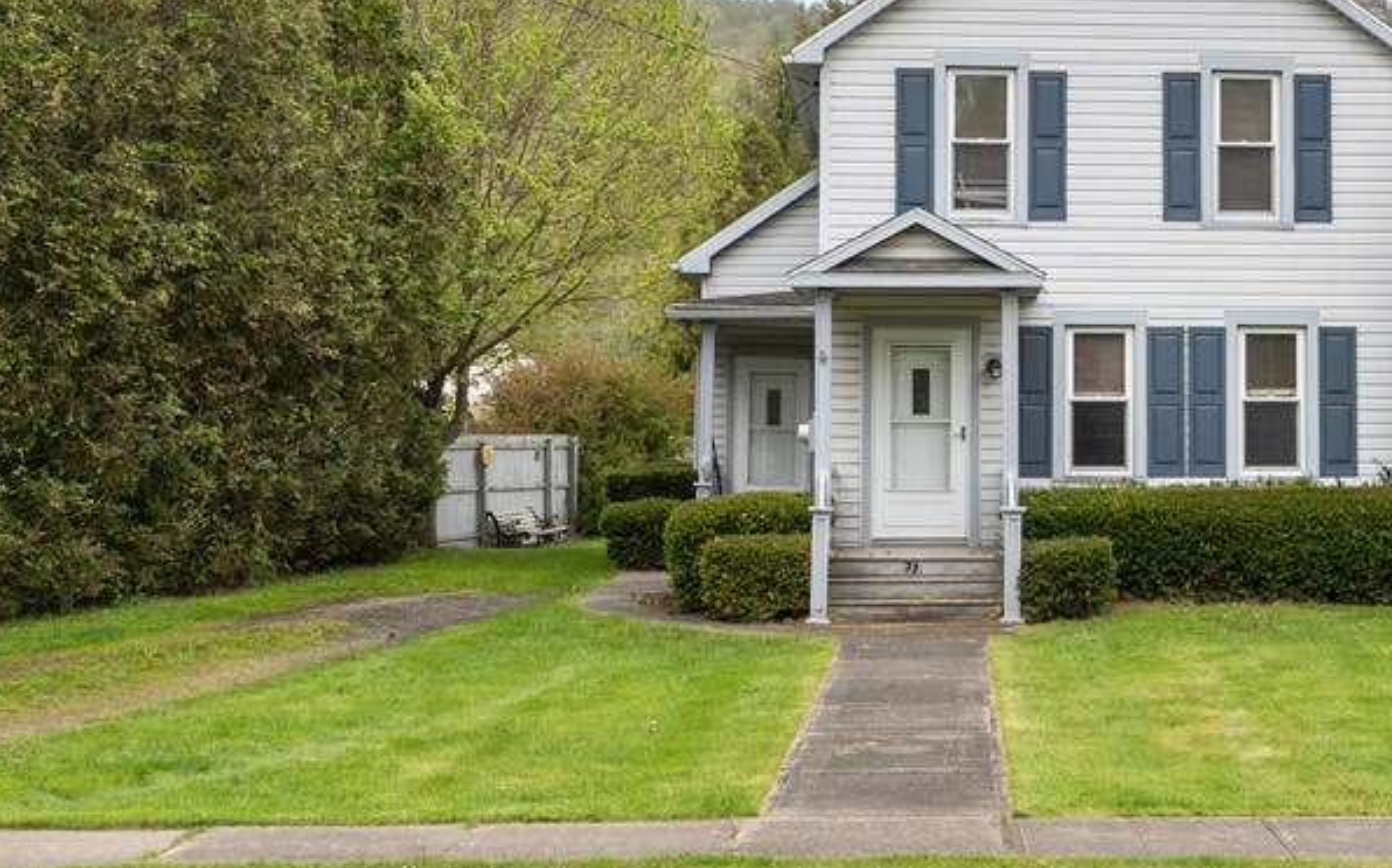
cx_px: 1091
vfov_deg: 19.9
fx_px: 2465
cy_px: 236
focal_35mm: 65
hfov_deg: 30.8
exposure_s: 1/160
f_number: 7.1
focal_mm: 35
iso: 400
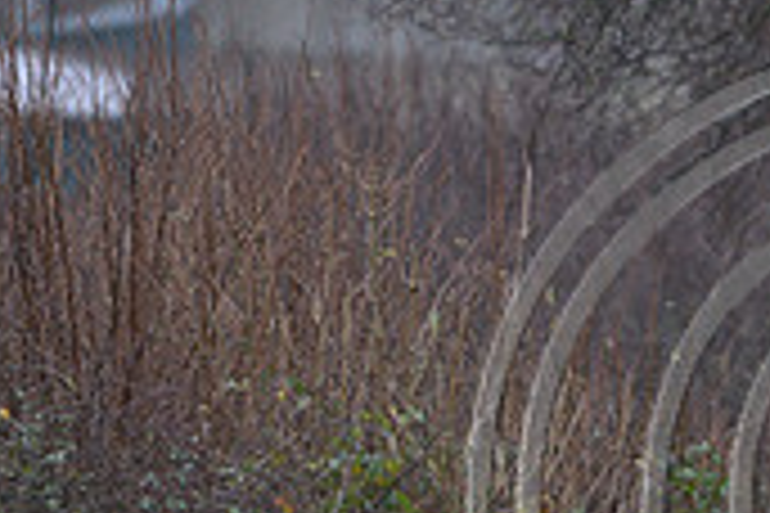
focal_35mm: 678
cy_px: 441
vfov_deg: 2.0
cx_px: 883
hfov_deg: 3.0
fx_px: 14501
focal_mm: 200
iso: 1600
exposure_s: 1/800
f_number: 2.8
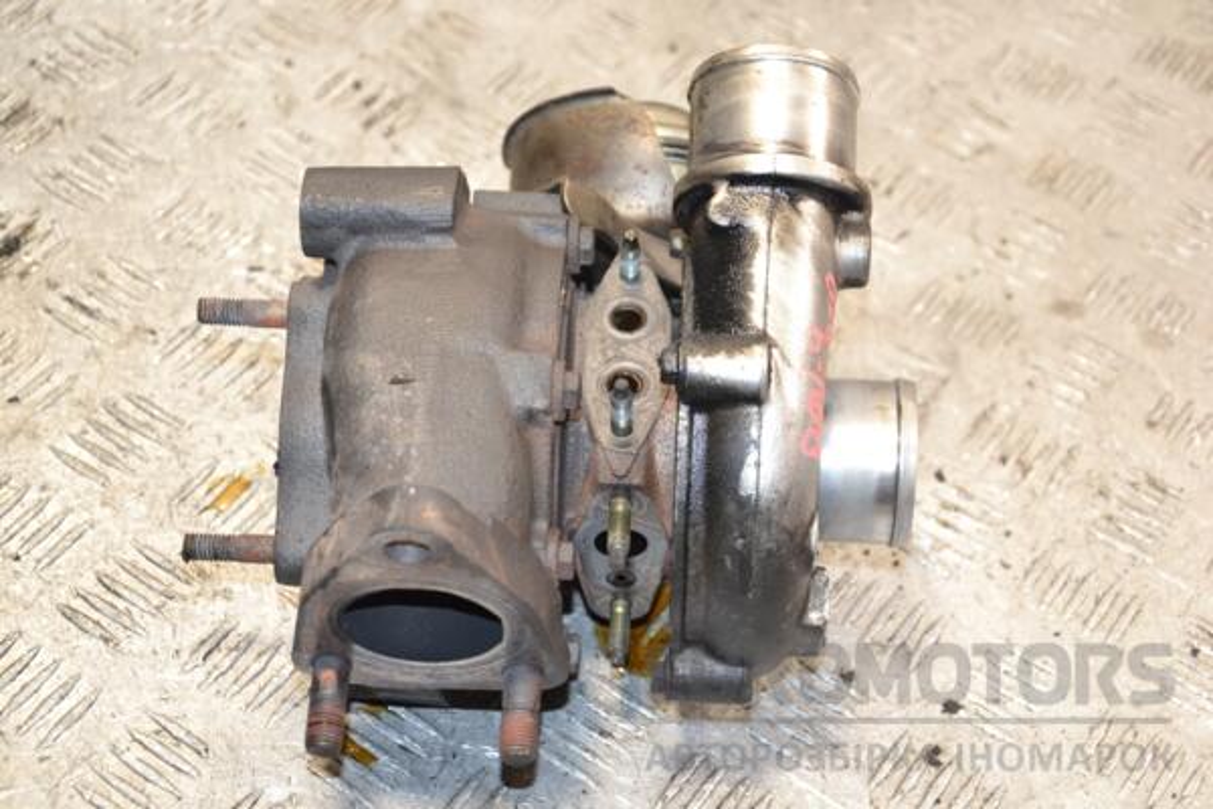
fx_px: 2274
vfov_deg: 20.2
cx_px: 606
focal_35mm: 68
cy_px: 404
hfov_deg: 29.9
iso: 800
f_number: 4.8
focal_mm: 45
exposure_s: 1/80
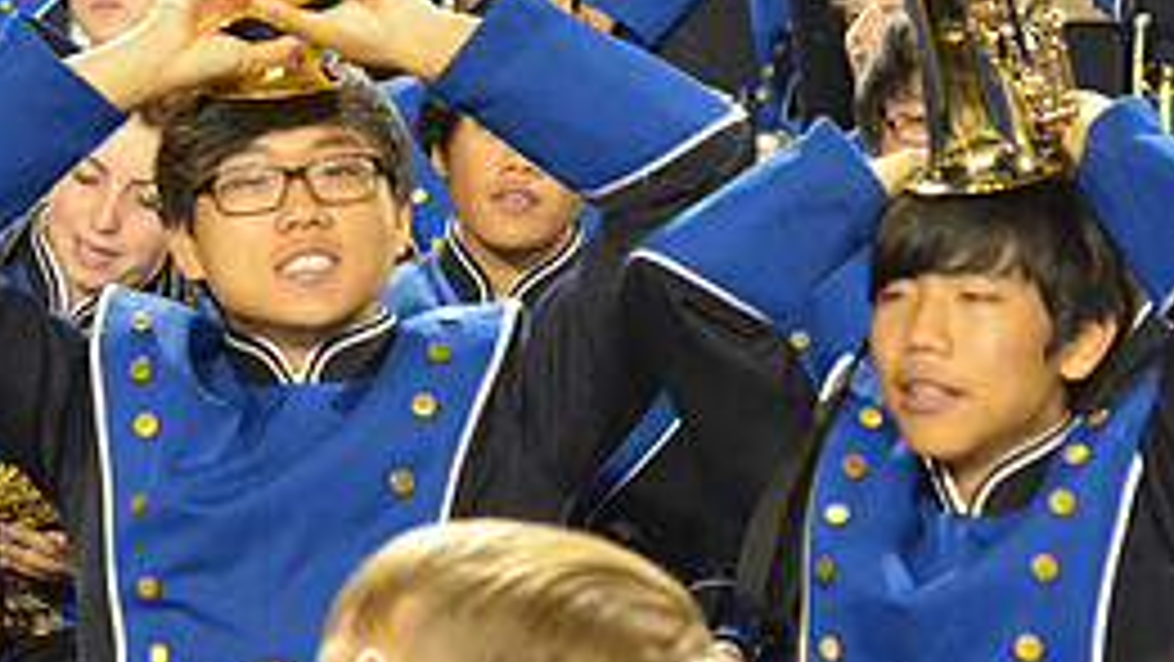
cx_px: 495
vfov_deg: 7.3
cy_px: 266
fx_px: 5200
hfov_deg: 12.9
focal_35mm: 167
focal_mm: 48
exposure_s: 1/50
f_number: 3.5
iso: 6400
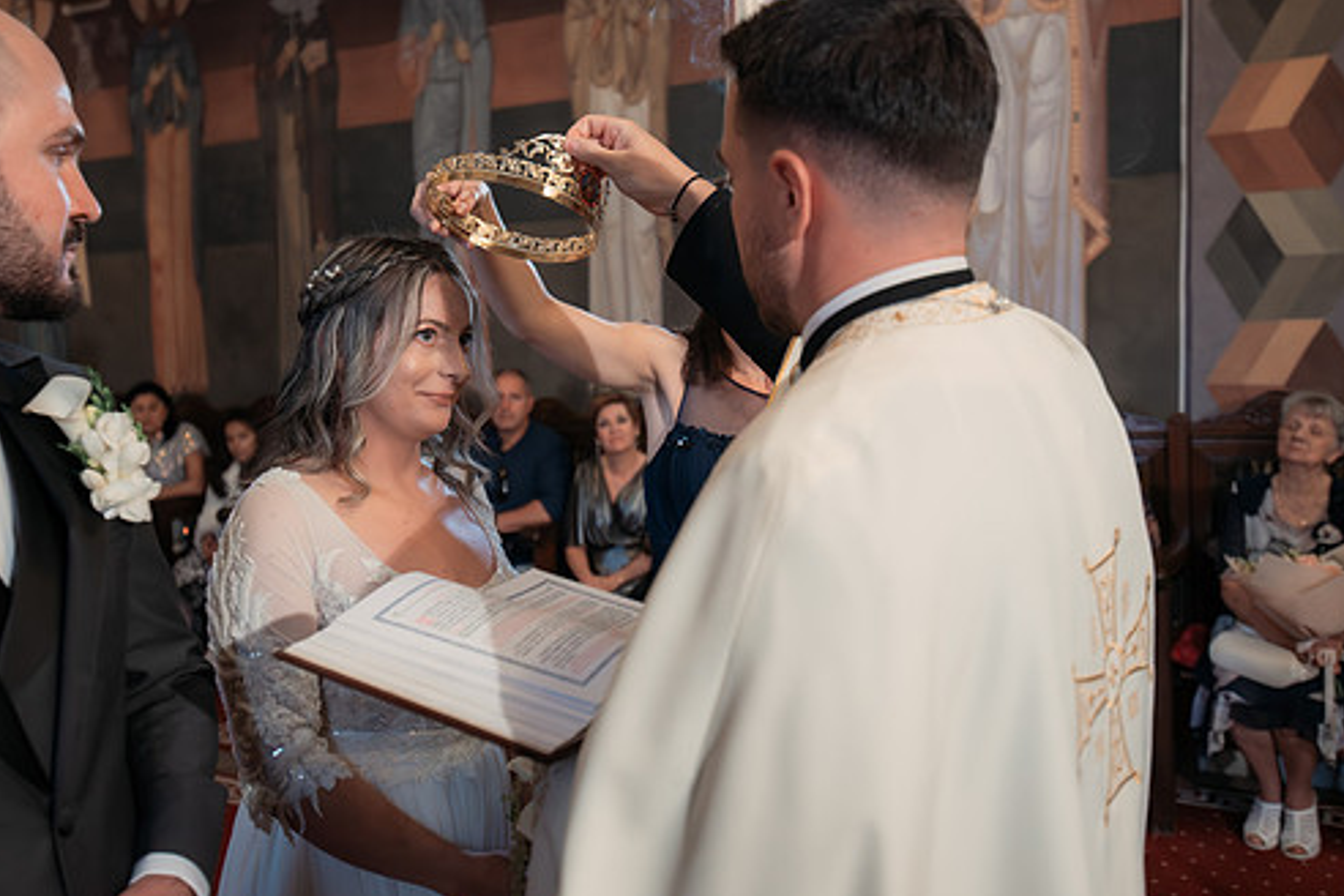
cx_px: 654
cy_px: 436
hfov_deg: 51.9
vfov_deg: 35.9
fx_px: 1381
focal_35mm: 37
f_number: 2.8
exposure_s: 1/200
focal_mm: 30
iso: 5000
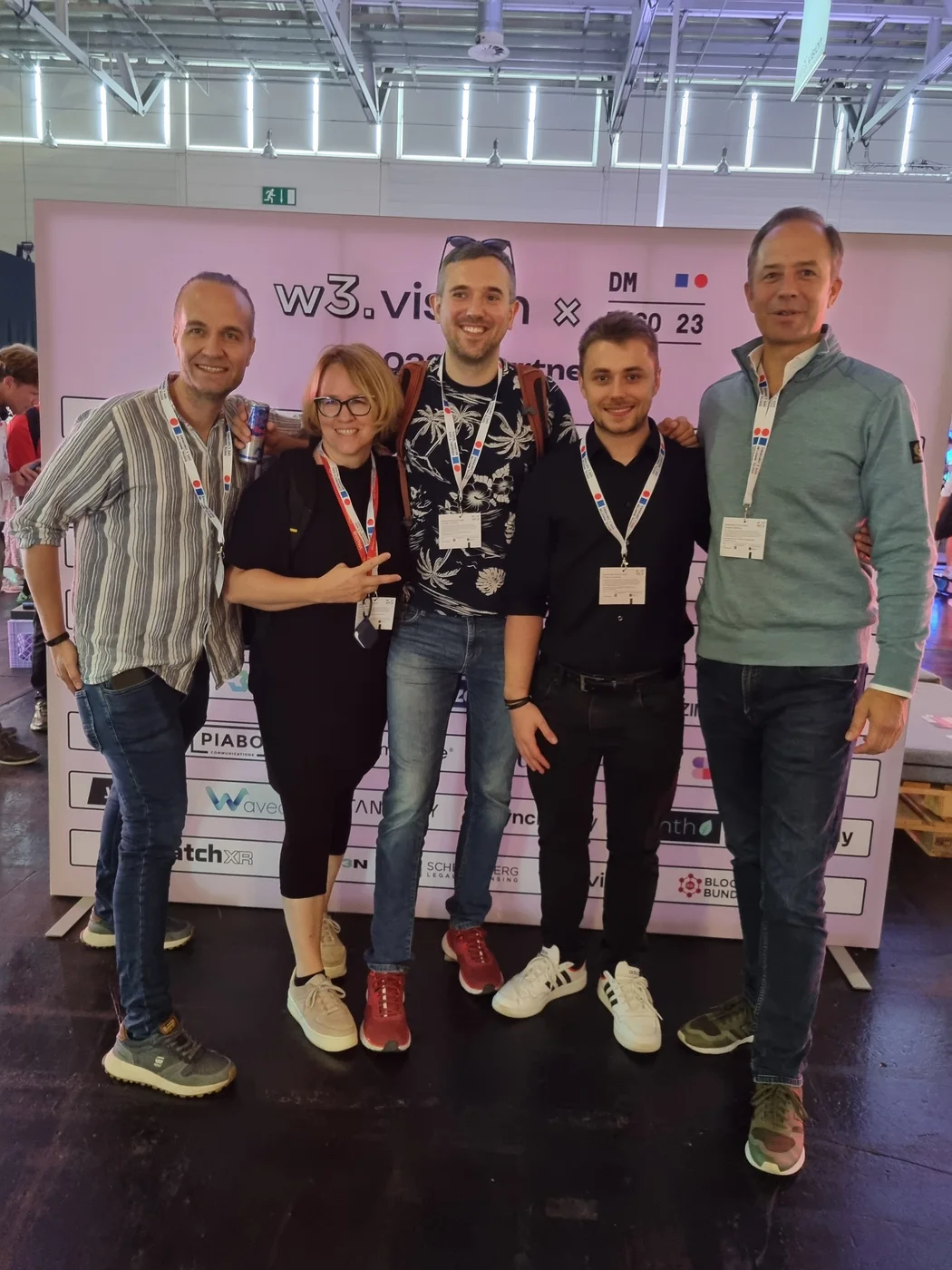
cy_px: 635
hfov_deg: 53.1
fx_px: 953
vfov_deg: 67.3
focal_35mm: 26
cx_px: 476
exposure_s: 1/24
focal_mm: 5.4
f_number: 1.8
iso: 800
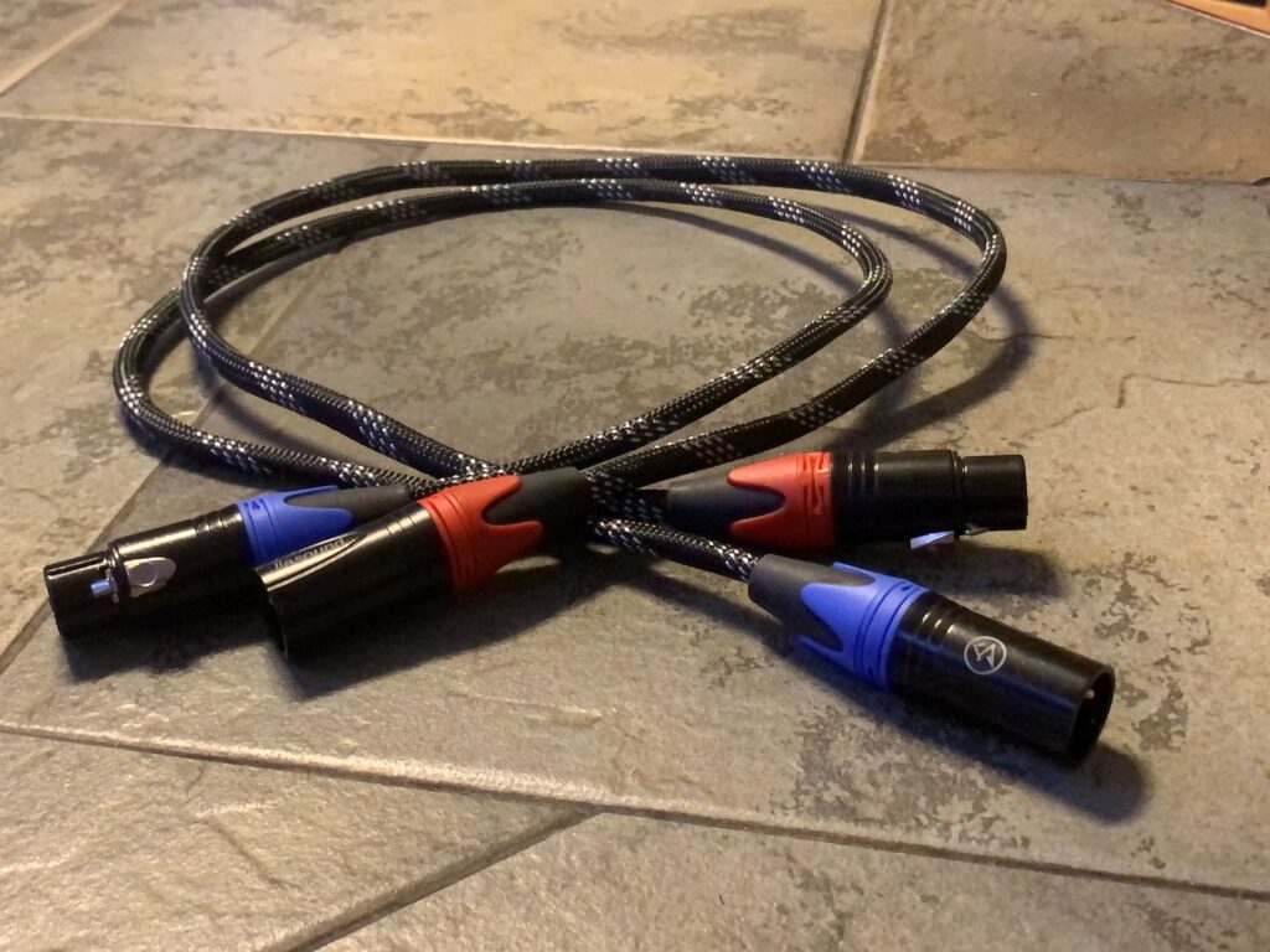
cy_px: 476
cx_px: 635
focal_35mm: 26
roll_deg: +2.9
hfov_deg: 67.3
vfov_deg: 53.1
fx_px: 954
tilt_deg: -30.8
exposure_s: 1/33
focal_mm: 4.25
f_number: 1.8
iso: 250
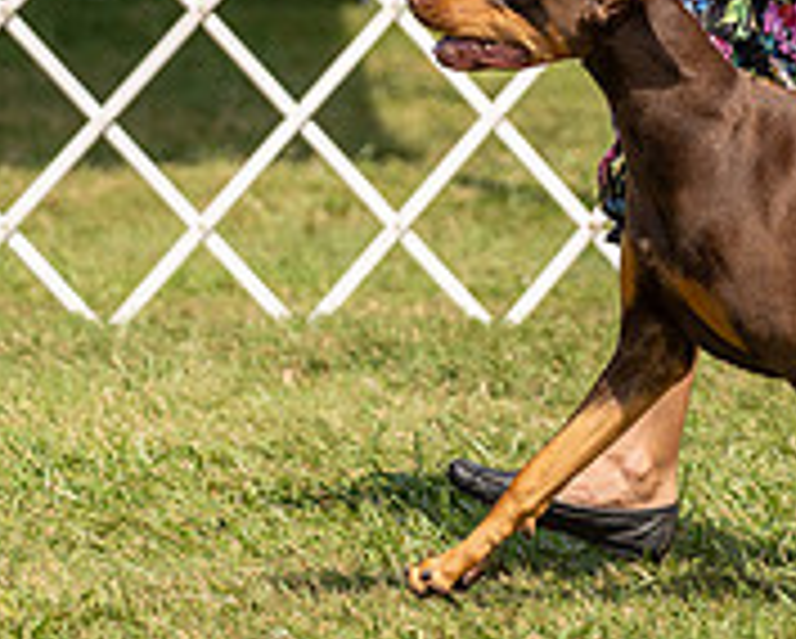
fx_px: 13160
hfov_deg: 3.5
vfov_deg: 2.8
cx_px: 650
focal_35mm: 558
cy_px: -212
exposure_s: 1/3200
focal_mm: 156
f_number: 2.8
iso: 200
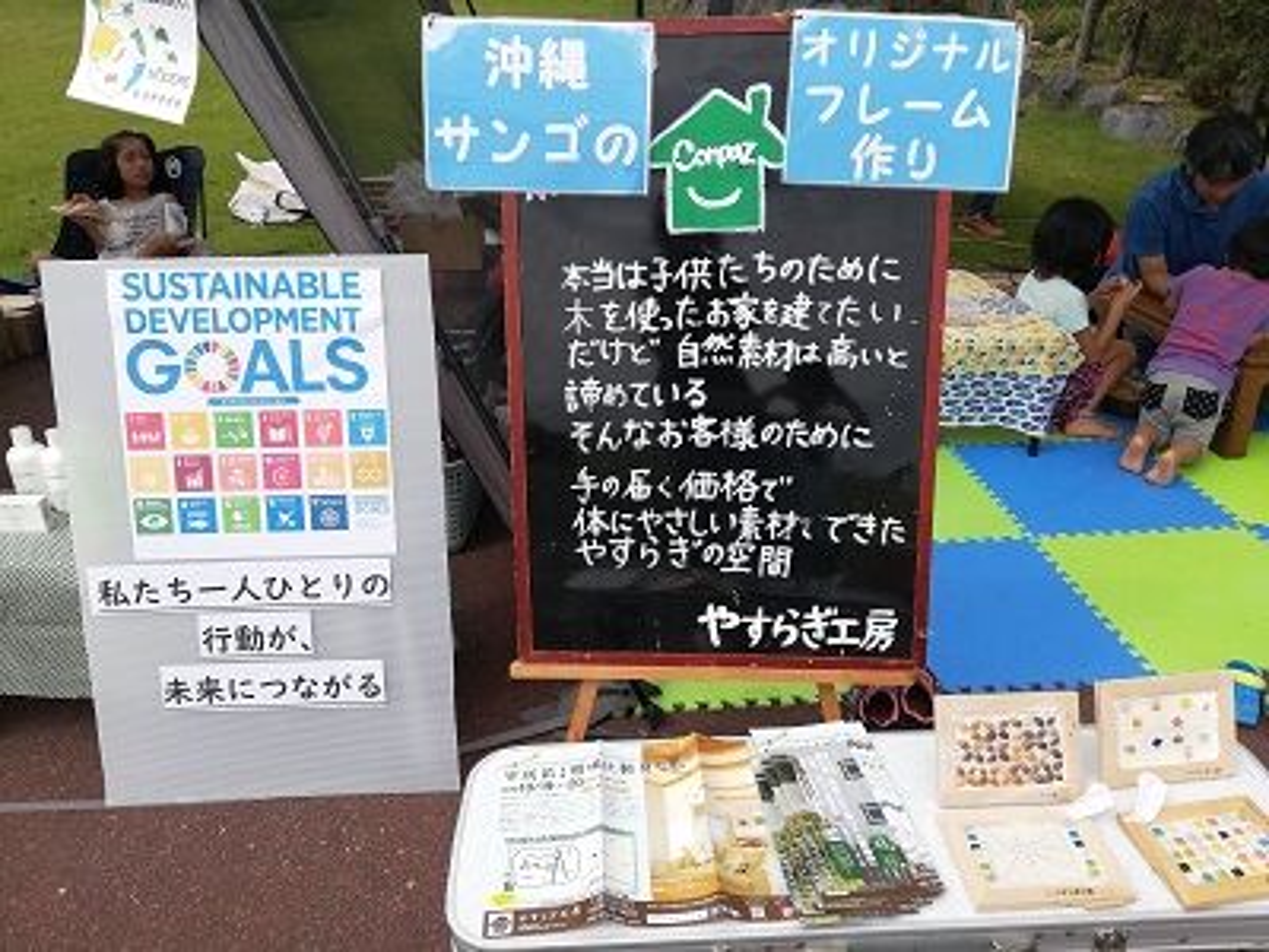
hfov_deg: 67.3
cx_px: 634
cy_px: 476
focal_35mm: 26
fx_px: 953
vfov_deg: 53.1
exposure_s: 1/894
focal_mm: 3.81
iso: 50
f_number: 2.2
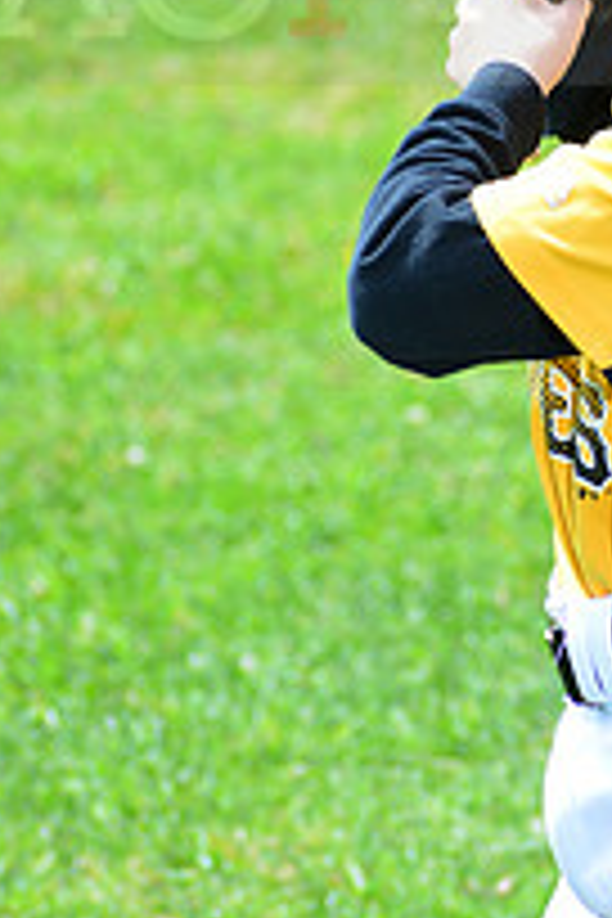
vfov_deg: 5.0
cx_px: 763
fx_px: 10531
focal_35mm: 413
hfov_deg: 3.3
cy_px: -58
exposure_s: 1/200
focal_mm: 145
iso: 200
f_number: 8
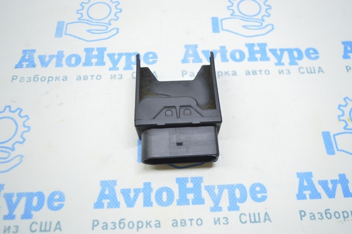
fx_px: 308
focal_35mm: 32
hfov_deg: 59.5
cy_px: 117
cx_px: 176
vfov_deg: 41.6
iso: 400
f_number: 3.8
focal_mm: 21
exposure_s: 1/40
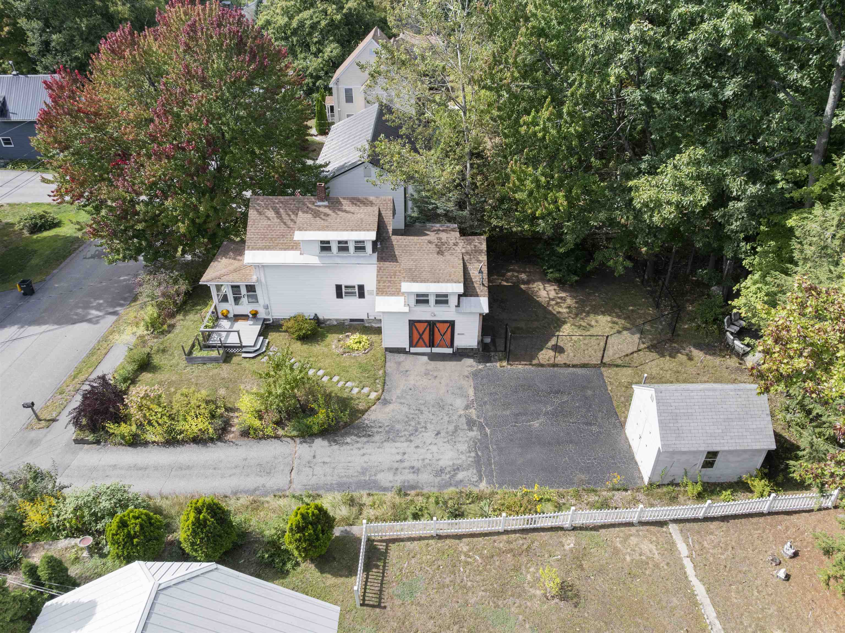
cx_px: 422
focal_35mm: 24
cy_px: 316
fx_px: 585
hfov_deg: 71.6
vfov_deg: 56.8
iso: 200
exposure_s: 1/1600
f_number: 2.8
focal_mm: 12.29
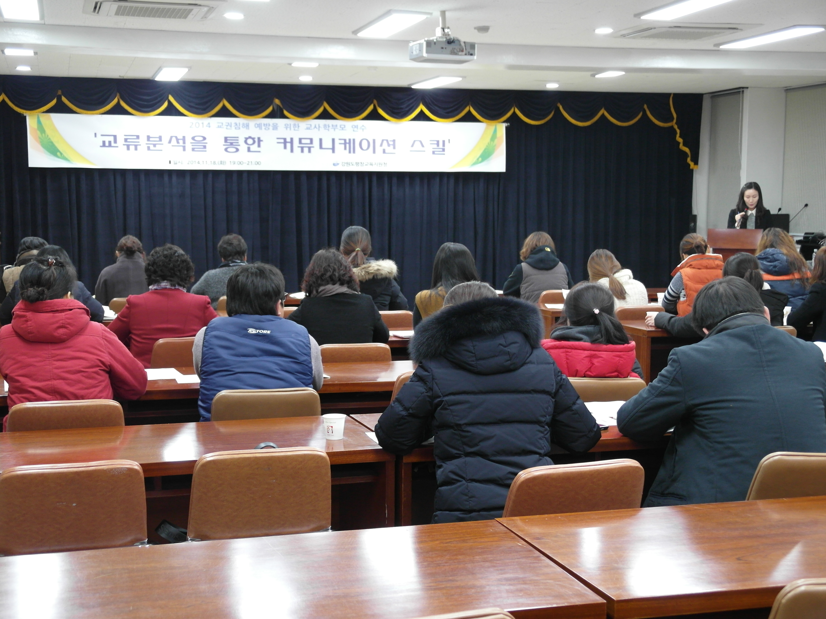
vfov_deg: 29.7
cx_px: 413
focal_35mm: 49
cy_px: 310
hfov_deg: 38.9
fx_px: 1169
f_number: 2.2
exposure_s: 1/30
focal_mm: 10.6
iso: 200
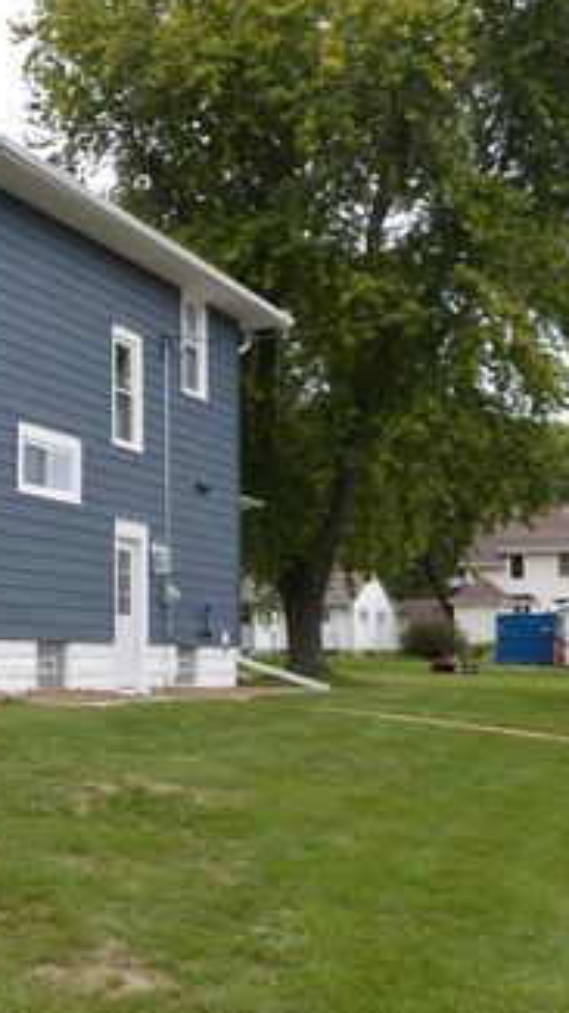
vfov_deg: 39.2
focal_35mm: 53
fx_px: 1424
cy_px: 506
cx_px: 37
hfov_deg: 22.0
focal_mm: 22
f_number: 5.6
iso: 100
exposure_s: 1/125
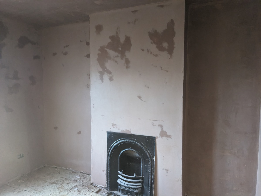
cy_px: 98
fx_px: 204
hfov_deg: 65.3
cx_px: 130
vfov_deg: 51.4
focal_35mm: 27
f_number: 1.73
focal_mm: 4.38
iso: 707
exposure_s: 1/30
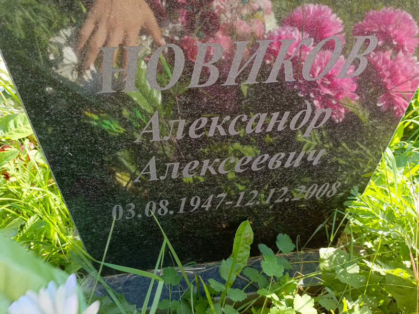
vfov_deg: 54.9
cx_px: 210
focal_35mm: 25
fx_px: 303
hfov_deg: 69.4
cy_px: 157
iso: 108
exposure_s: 1/131
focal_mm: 4.76
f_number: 1.69
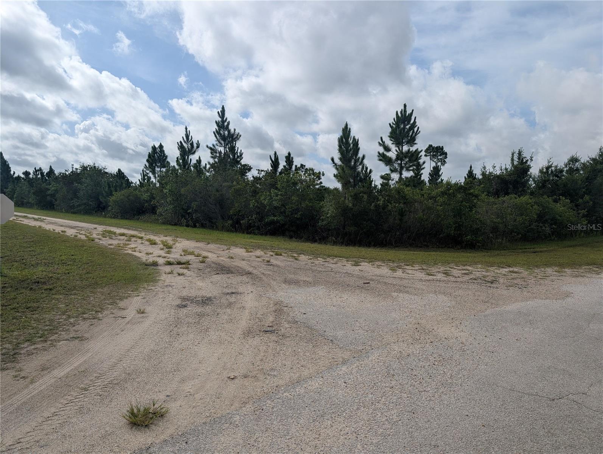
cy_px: 227
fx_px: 419
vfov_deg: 56.9
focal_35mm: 24
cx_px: 302
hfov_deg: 71.5
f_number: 1.68
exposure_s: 1/2037
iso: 20
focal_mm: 6.9
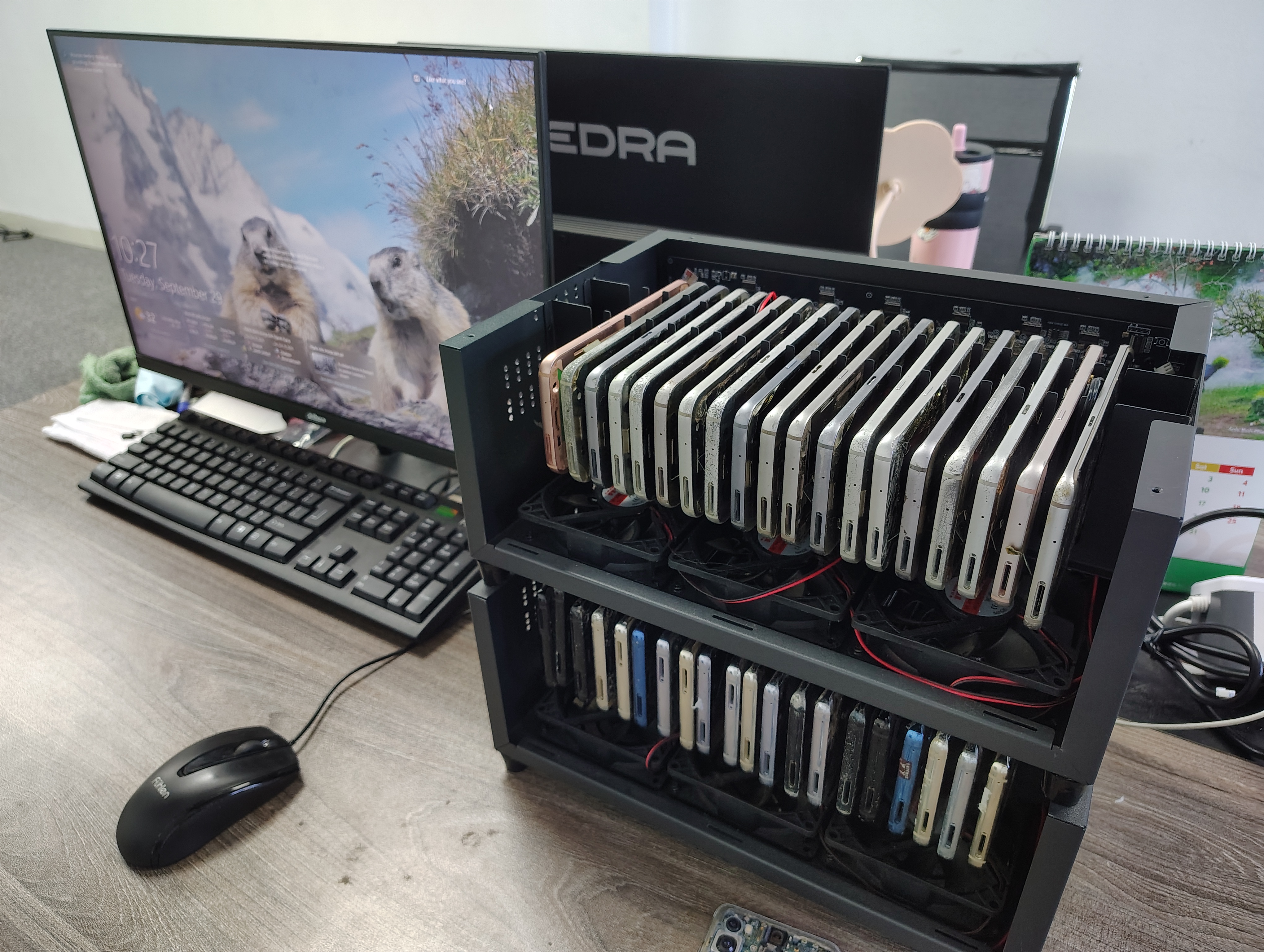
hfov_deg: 71.5
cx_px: 632
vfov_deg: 56.9
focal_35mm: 24
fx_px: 878
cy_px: 476
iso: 1044
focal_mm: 5.56
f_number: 1.8
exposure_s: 1/50
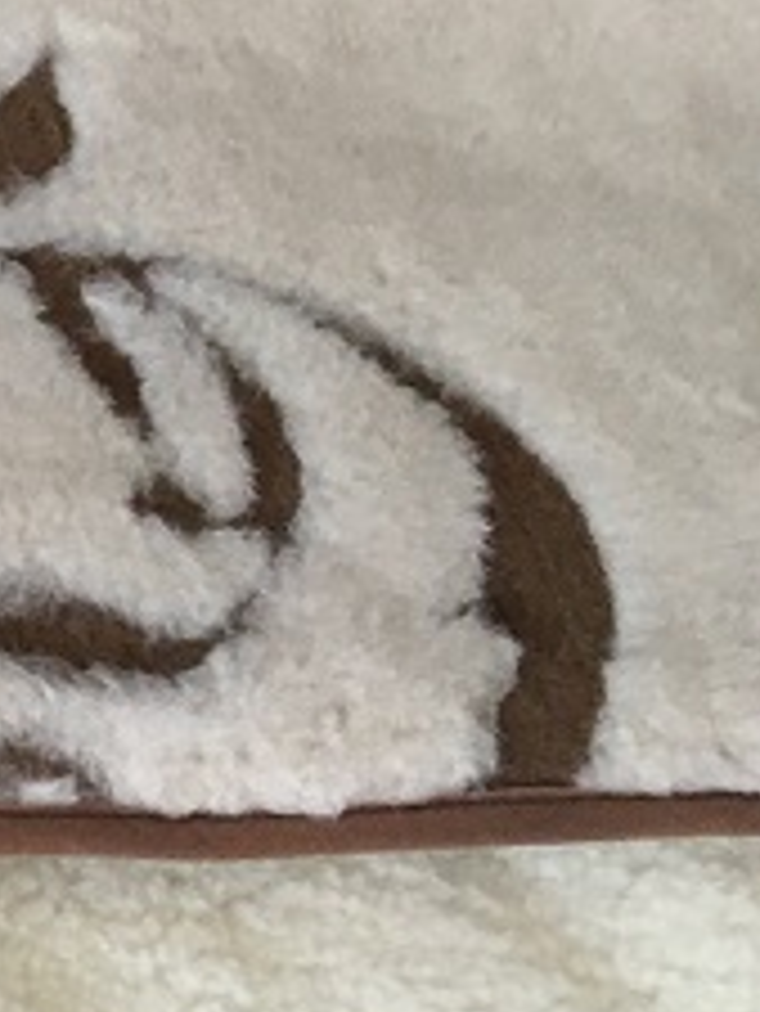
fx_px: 3773
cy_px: 598
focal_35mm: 129
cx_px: -1295
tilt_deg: -49.2
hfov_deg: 9.6
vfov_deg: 15.3
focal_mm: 4.15
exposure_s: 1/33
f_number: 2.2
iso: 125
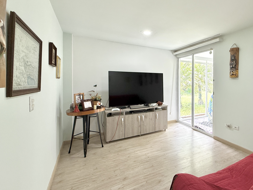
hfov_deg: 81.9
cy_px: 83
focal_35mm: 19
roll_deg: -0.4
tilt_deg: -0.8
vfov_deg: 68.4
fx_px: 139
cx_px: 168
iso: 200
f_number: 2.2
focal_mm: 2.22
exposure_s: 1/99
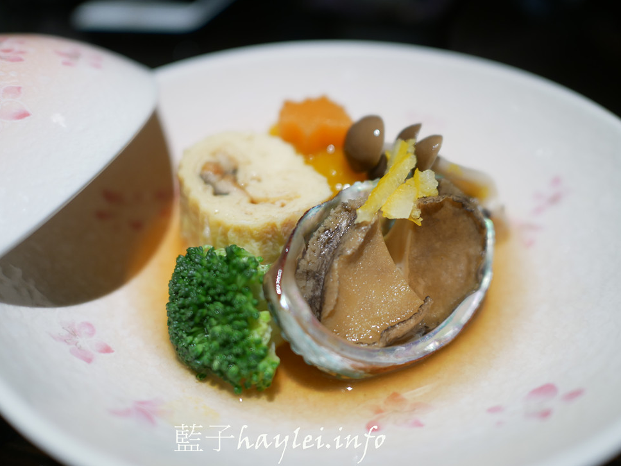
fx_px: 556
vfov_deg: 45.4
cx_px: 312
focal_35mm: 31
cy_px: 230
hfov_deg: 58.4
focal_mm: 15
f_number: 1.7
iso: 320
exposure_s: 1/60
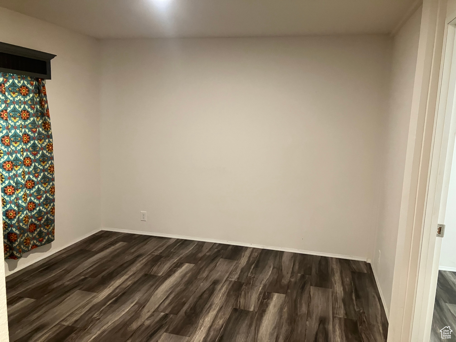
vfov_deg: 49.7
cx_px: 228
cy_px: 171
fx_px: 369
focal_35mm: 28
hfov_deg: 63.4
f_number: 1.8
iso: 250
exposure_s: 1/40
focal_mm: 3.99
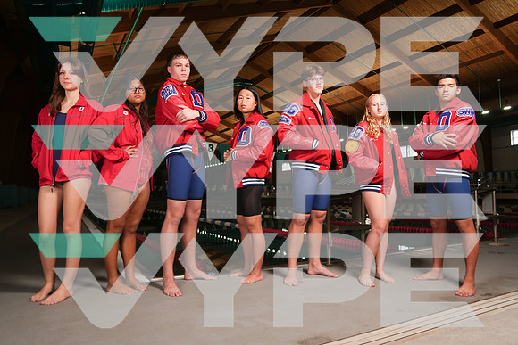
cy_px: 172
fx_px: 345
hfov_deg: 73.7
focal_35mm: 24
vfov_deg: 53.2
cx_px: 259
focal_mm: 24
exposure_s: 1/160
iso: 250
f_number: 5.6
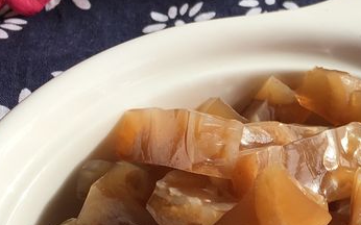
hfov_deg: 22.0
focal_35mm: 91
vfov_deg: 14.1
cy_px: 238
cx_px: 358
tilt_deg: -52.7
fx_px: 895
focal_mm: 4.15
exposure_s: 1/545
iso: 25
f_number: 2.2
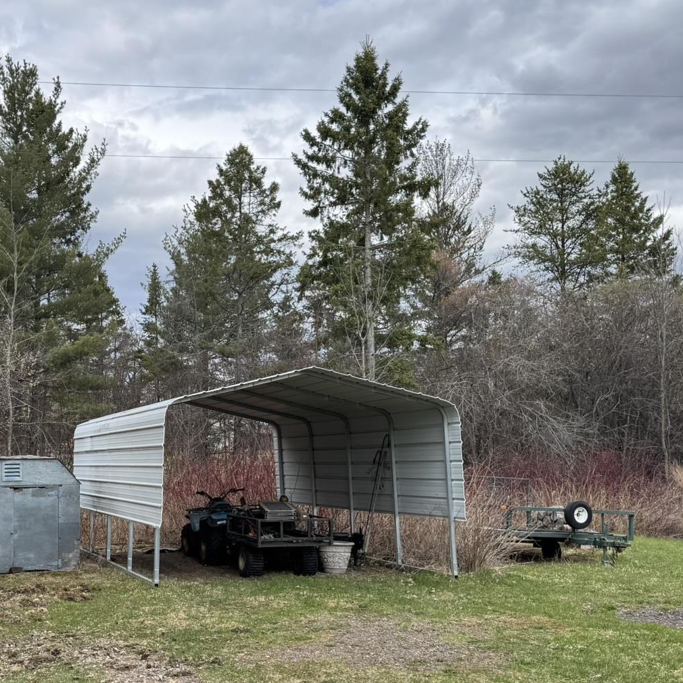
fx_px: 960
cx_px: 139
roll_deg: -0.7
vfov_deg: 39.0
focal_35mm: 43
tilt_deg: +1.2
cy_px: 415
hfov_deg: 37.8
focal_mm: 6.76
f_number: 1.78
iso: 80
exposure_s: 1/2041
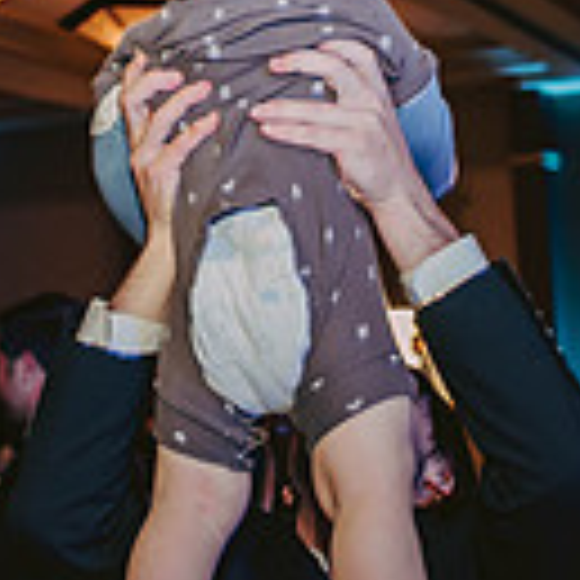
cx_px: 207
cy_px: 11
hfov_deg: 18.8
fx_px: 1744
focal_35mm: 92
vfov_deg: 18.4
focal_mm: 24
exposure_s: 1/100
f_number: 2.8
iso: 800
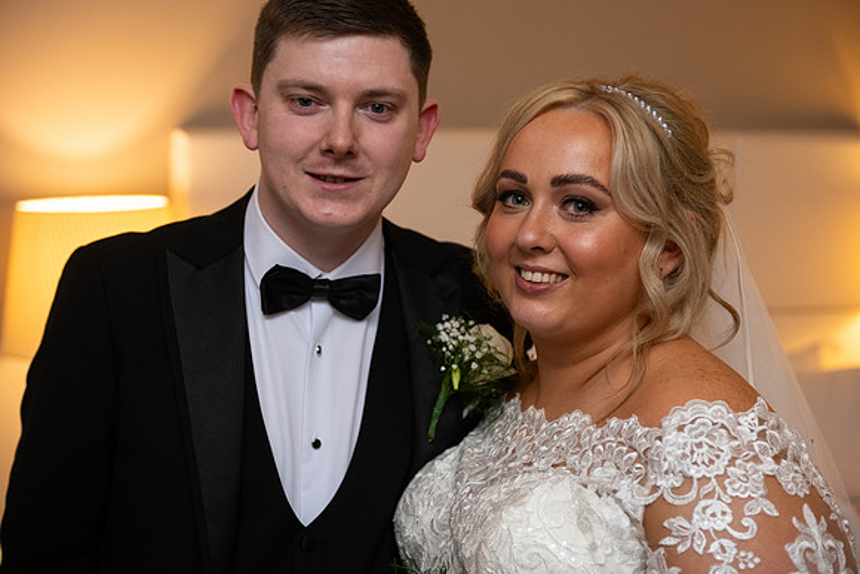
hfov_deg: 34.5
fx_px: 1386
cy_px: 287
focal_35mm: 58
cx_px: 430
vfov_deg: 23.4
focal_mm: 58
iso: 800
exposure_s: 1/160
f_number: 3.5
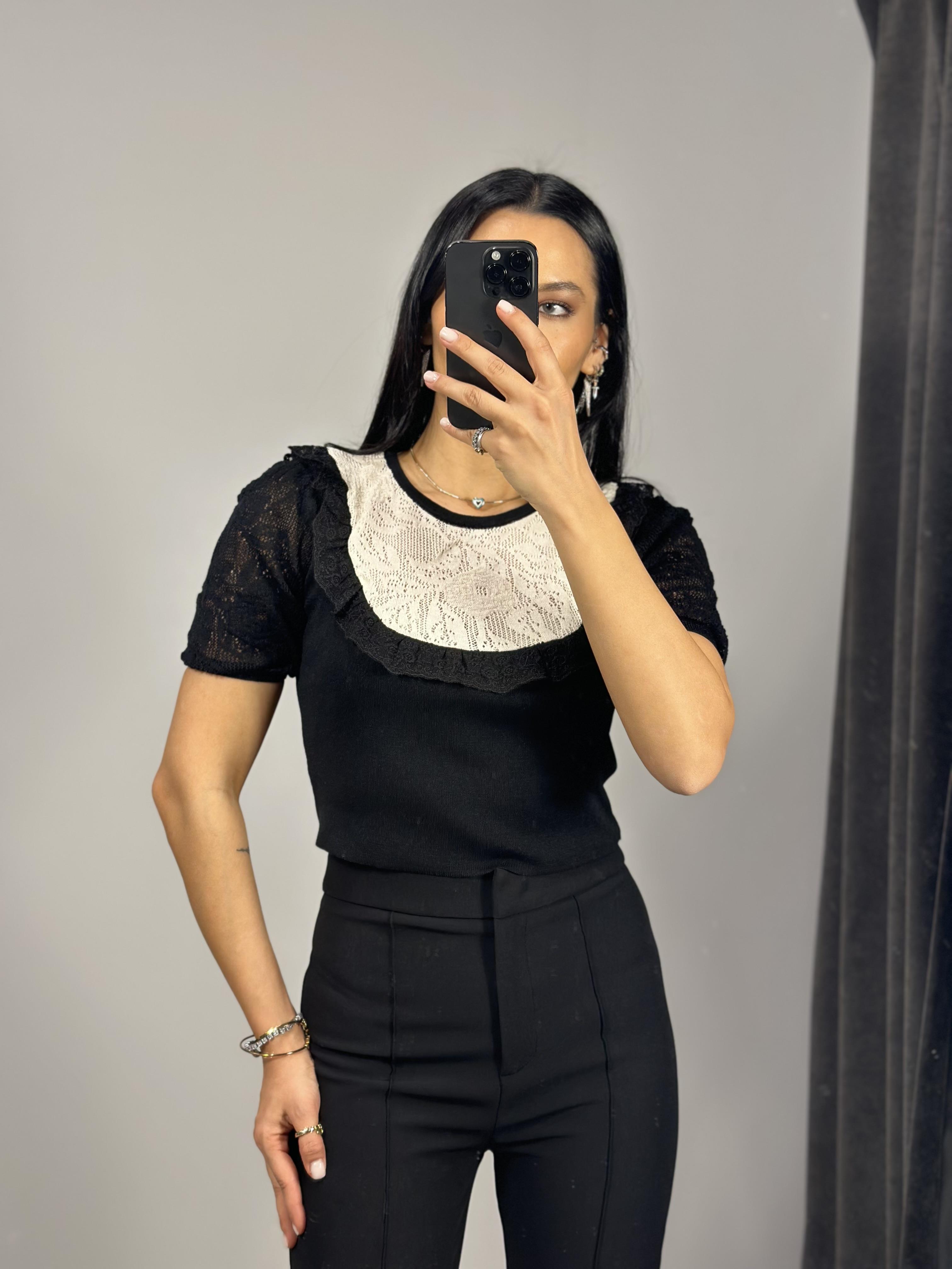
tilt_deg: -26.0
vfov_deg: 39.7
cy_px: 634
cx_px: 476
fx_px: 1760
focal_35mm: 48
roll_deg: -1.7
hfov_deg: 30.3
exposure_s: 1/50
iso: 64
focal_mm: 6.86
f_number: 1.78
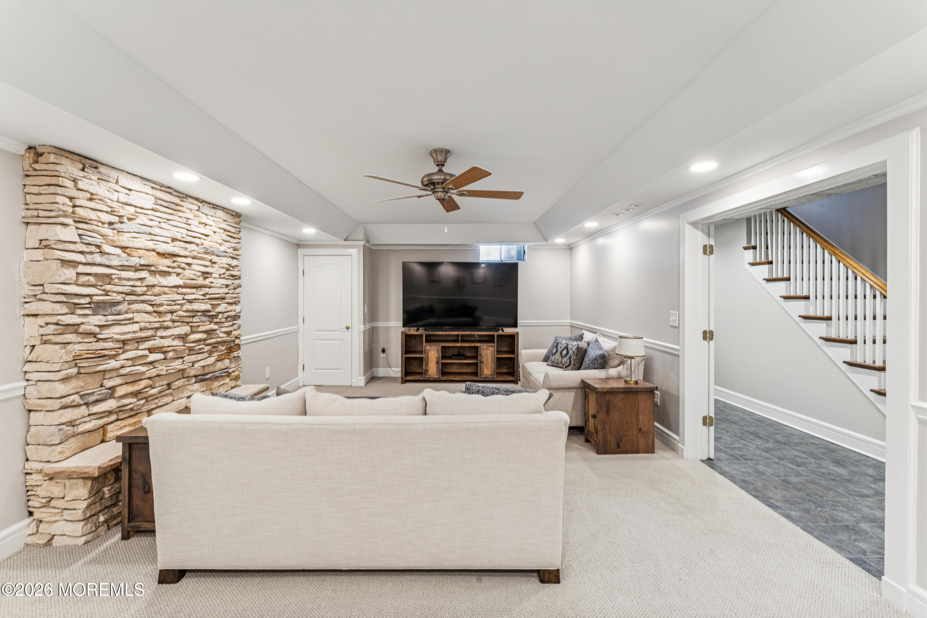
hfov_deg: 104.3
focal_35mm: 14
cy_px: 309
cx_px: 464
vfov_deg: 81.2
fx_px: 360
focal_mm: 14
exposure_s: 1/1.67
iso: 400
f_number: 13
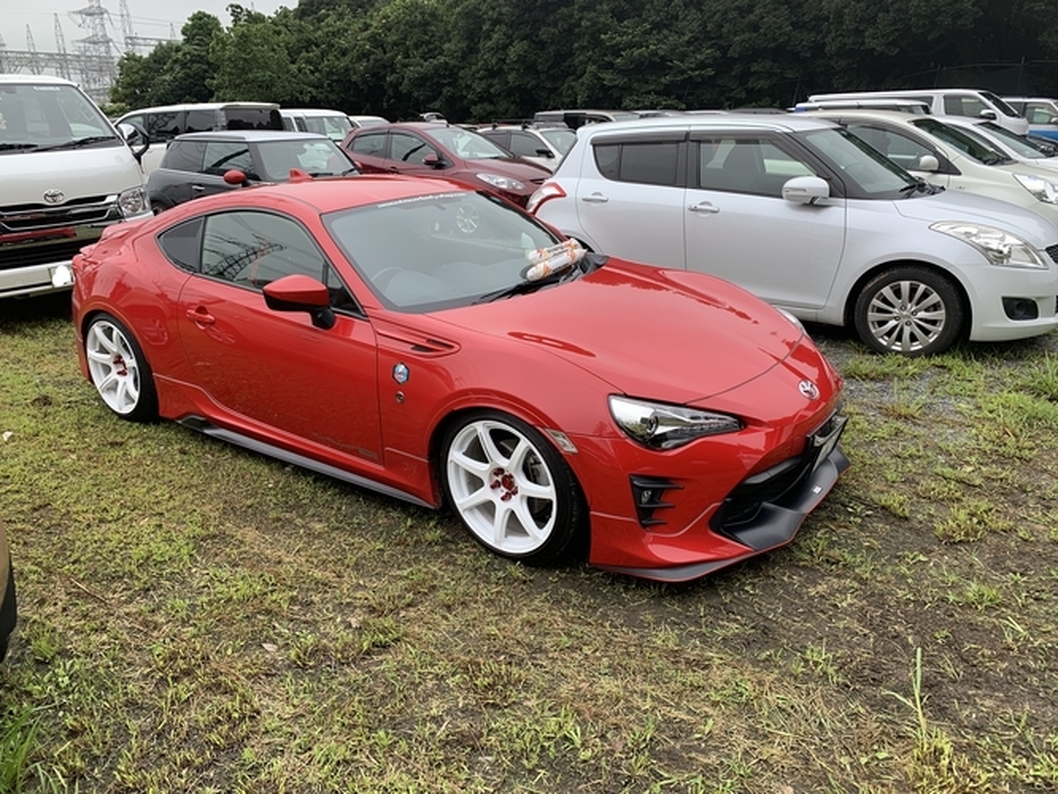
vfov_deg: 53.1
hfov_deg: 67.3
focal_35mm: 26
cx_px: 529
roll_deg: +0.1
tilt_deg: -17.8
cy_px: 397
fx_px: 795
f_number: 1.8
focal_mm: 4.25
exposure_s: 1/410
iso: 25
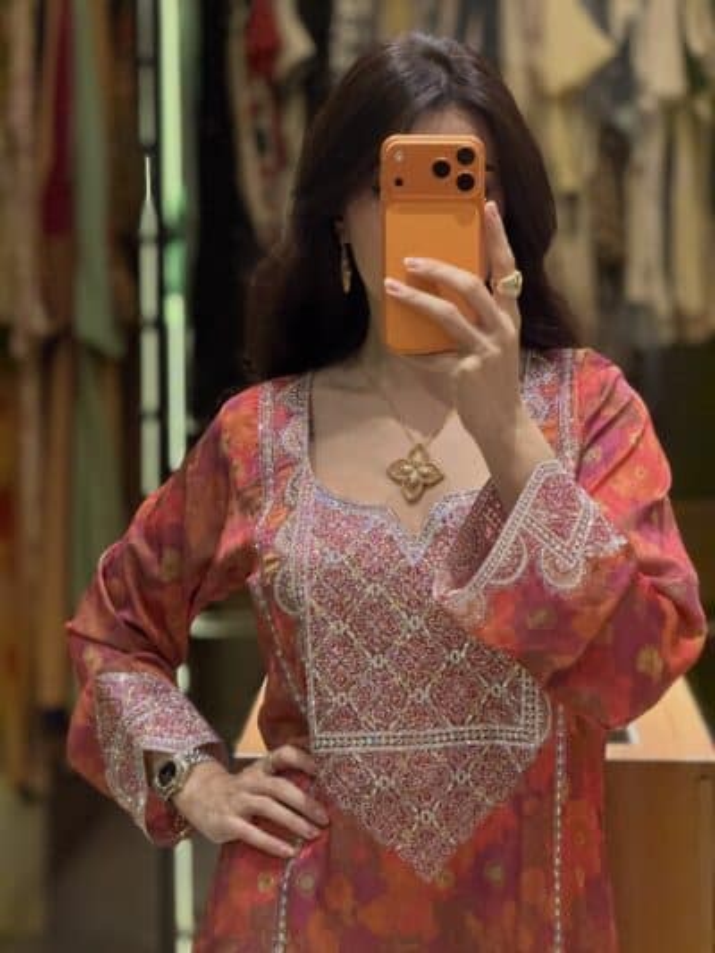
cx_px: 358
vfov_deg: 19.6
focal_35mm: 100
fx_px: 2753
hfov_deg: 14.8
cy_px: 476
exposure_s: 1/33
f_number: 2.8
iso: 1000
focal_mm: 16.89
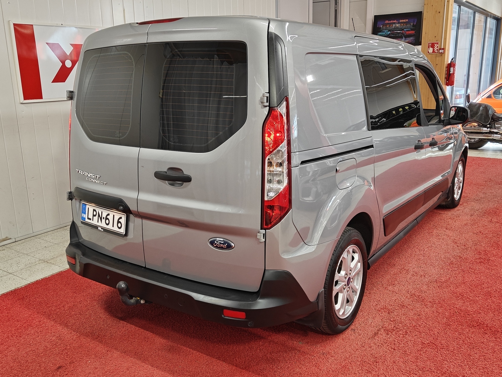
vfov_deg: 42.9
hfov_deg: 55.4
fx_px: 479
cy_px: 188
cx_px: 251
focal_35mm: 33
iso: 80
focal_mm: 5.59
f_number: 1.8
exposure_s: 1/53
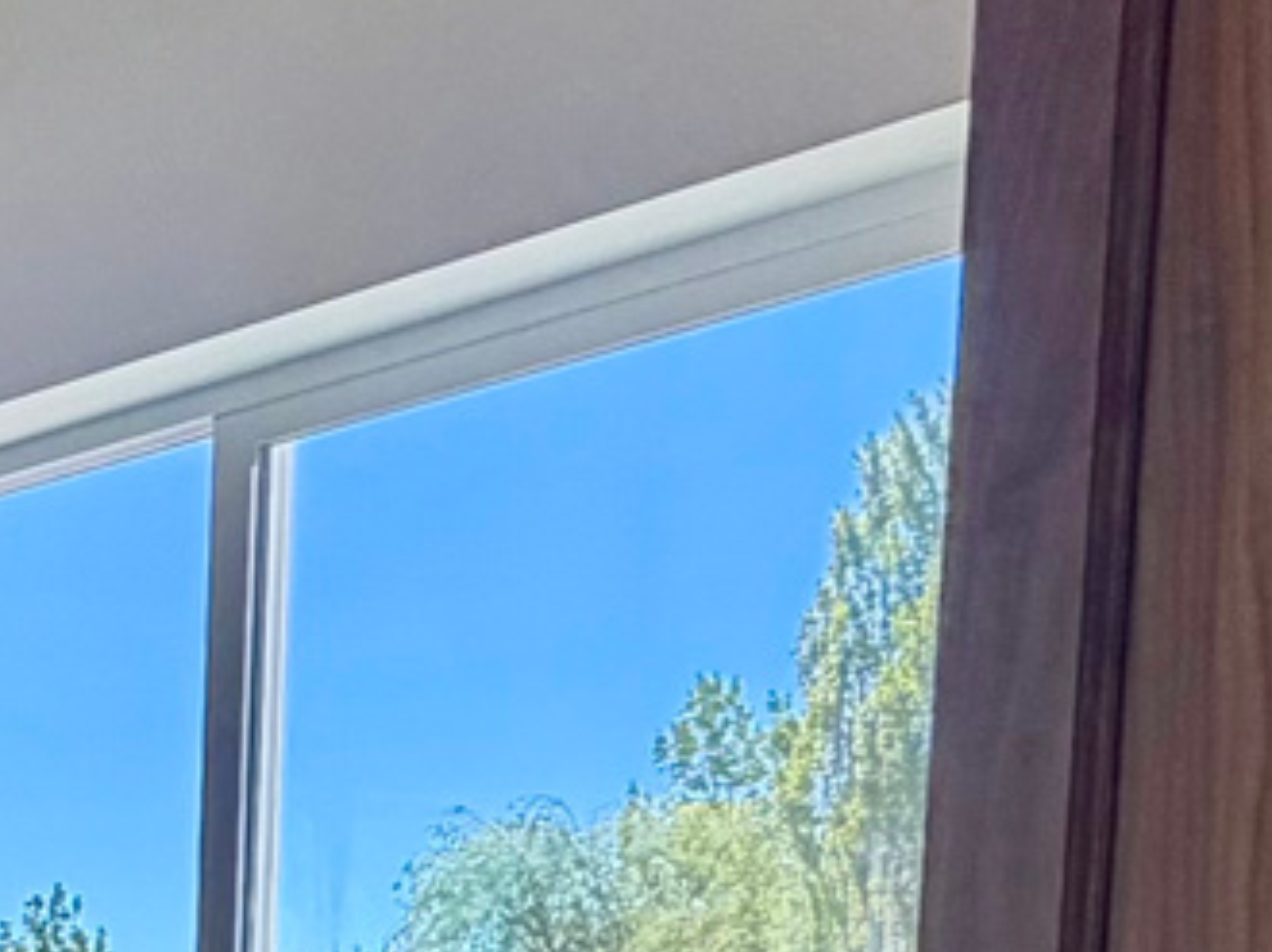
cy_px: 1746
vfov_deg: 14.7
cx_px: -1735
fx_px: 3195
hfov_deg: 14.8
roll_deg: +2.7
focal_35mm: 87
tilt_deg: -7.6
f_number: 2.2
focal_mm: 2.22
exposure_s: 1/329
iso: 50
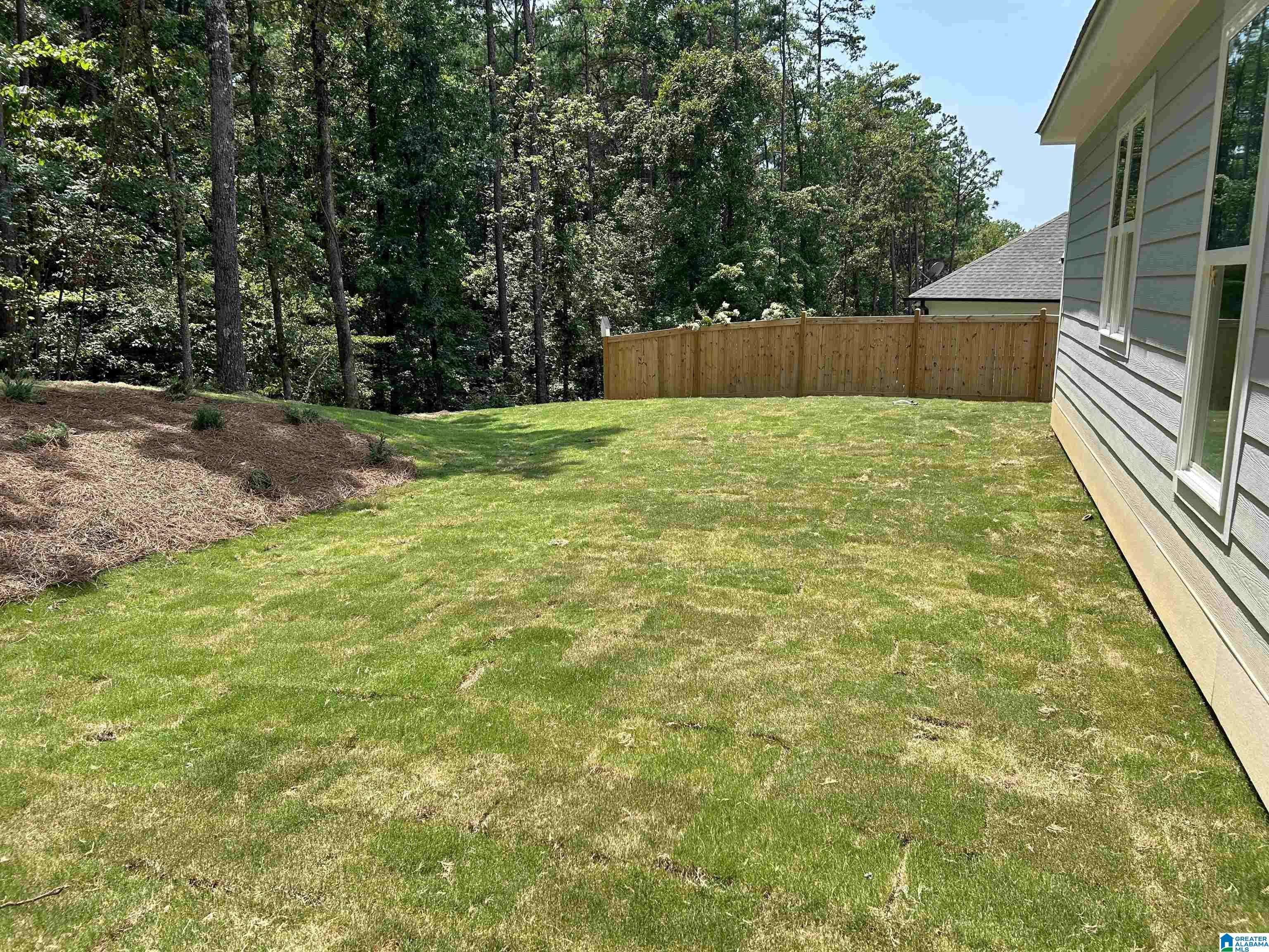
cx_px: 634
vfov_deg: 53.1
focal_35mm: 26
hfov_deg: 67.3
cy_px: 476
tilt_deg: -9.7
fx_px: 953
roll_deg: -0.4
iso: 50
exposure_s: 1/1779
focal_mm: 5.7
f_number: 1.5
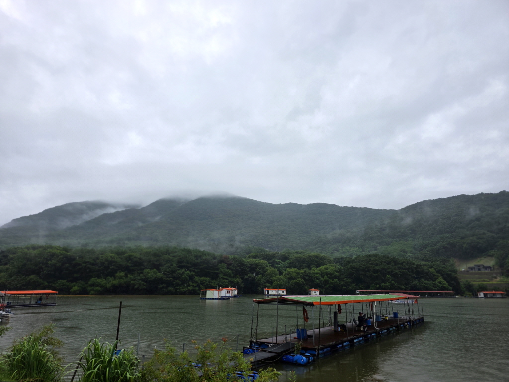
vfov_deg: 58.9
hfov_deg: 73.9
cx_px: 254
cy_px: 191
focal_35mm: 23
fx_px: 338
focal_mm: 6.3
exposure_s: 1/1789
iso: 80
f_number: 1.7
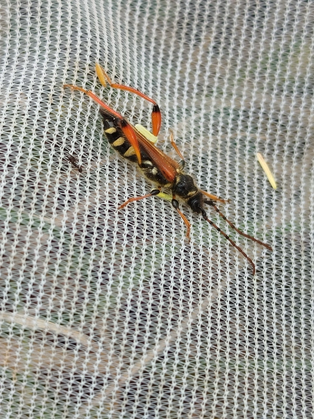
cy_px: 210
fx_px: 375
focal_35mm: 31
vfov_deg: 58.4
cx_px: 157
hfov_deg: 45.4
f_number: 1.7
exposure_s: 1/100
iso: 64
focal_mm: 5.31
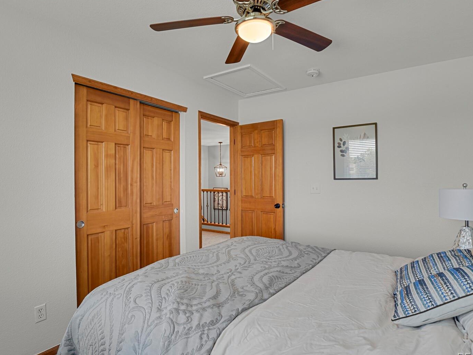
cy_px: 181
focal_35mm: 19
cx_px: 238
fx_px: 260
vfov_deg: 68.7
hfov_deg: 84.7
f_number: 8
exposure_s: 1/20
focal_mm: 17
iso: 10000
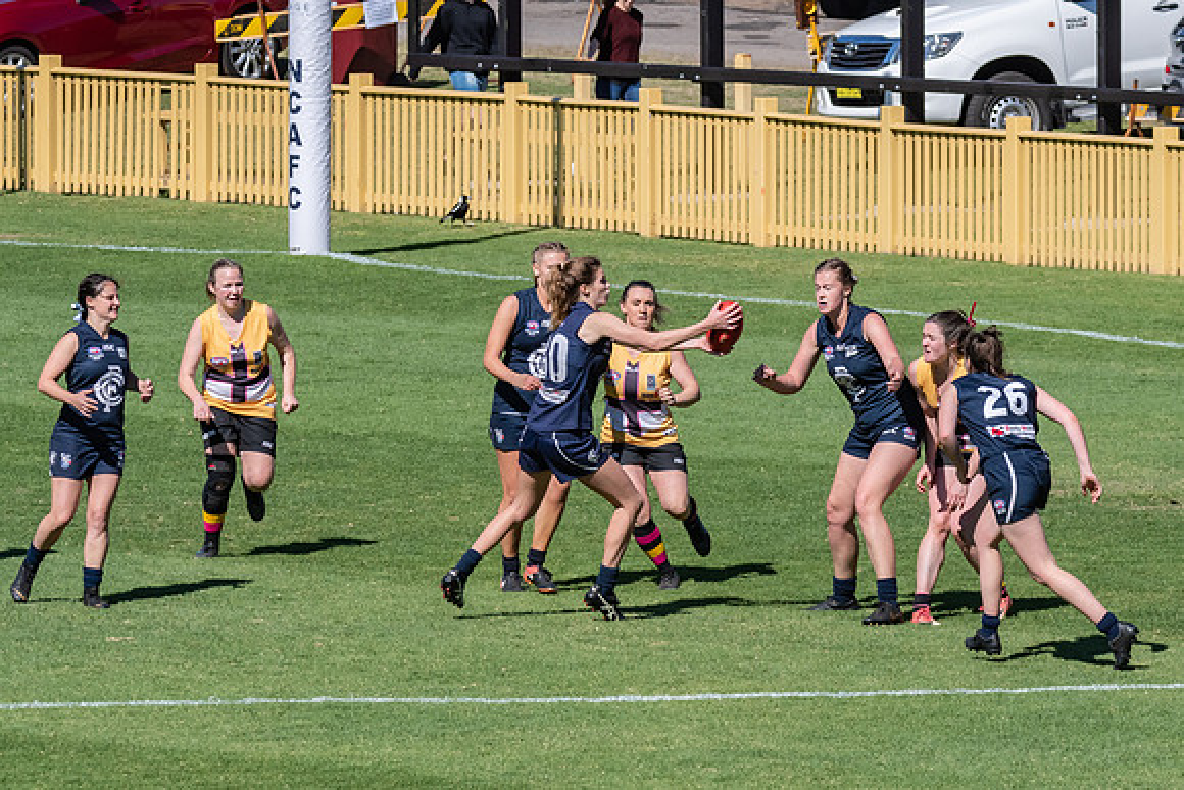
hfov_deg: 4.6
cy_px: 372
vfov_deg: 3.0
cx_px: 598
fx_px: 14892
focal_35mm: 453
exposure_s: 1/3200
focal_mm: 250
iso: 800
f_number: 10
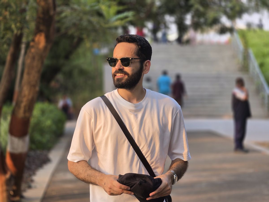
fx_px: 894
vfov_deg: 12.9
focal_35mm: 115
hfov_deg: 17.1
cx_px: 134
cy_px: 101
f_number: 2.9
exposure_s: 1/100
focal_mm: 18.6
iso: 32
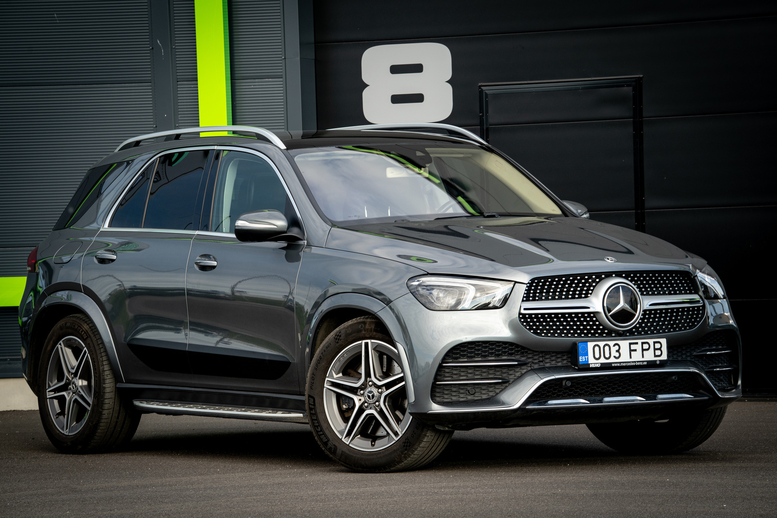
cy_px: 259
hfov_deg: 12.0
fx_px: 3691
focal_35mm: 171
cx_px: 388
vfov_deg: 8.0
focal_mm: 171
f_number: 11
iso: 400
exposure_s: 1/125
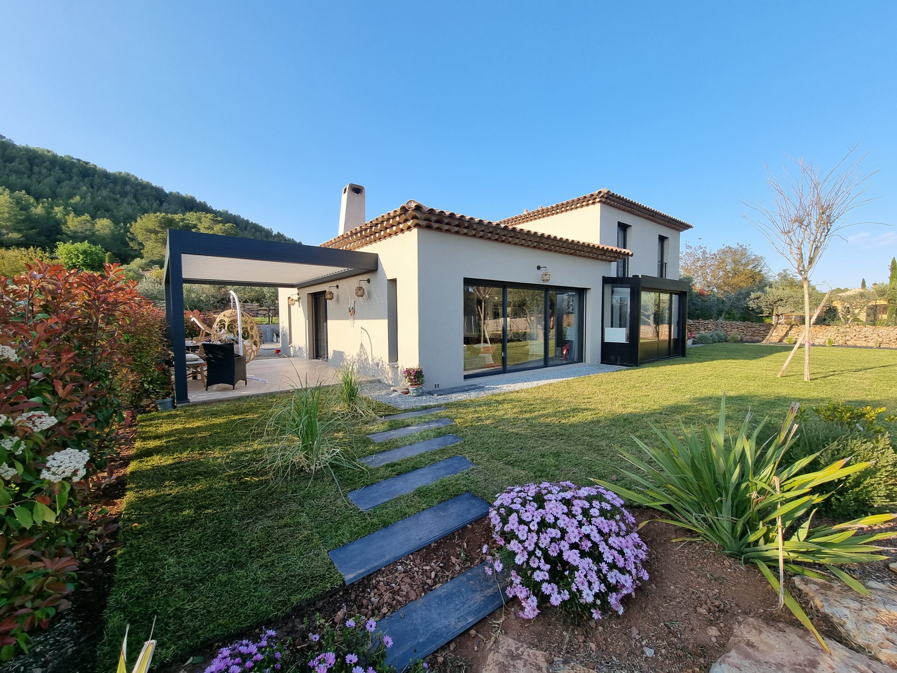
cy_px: 336
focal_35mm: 13
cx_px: 448
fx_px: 337
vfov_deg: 89.9
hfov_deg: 106.2
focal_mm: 2.2
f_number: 2.2
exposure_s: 1/680
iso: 50
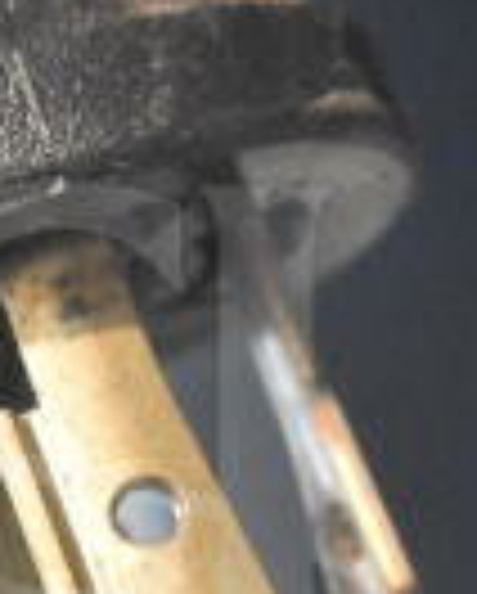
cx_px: -76
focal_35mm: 357
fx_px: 6288
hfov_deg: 4.3
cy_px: 542
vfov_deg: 5.4
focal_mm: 55
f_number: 5.6
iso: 9000
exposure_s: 1/100
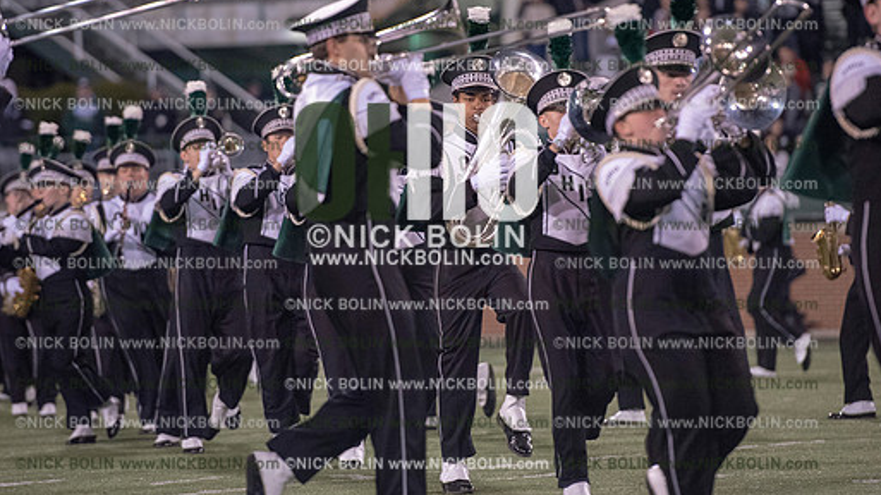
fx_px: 5534
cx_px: 416
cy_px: 185
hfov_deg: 9.1
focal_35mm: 237
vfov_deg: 5.1
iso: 5000
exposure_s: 1/1250
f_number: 3.2
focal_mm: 200
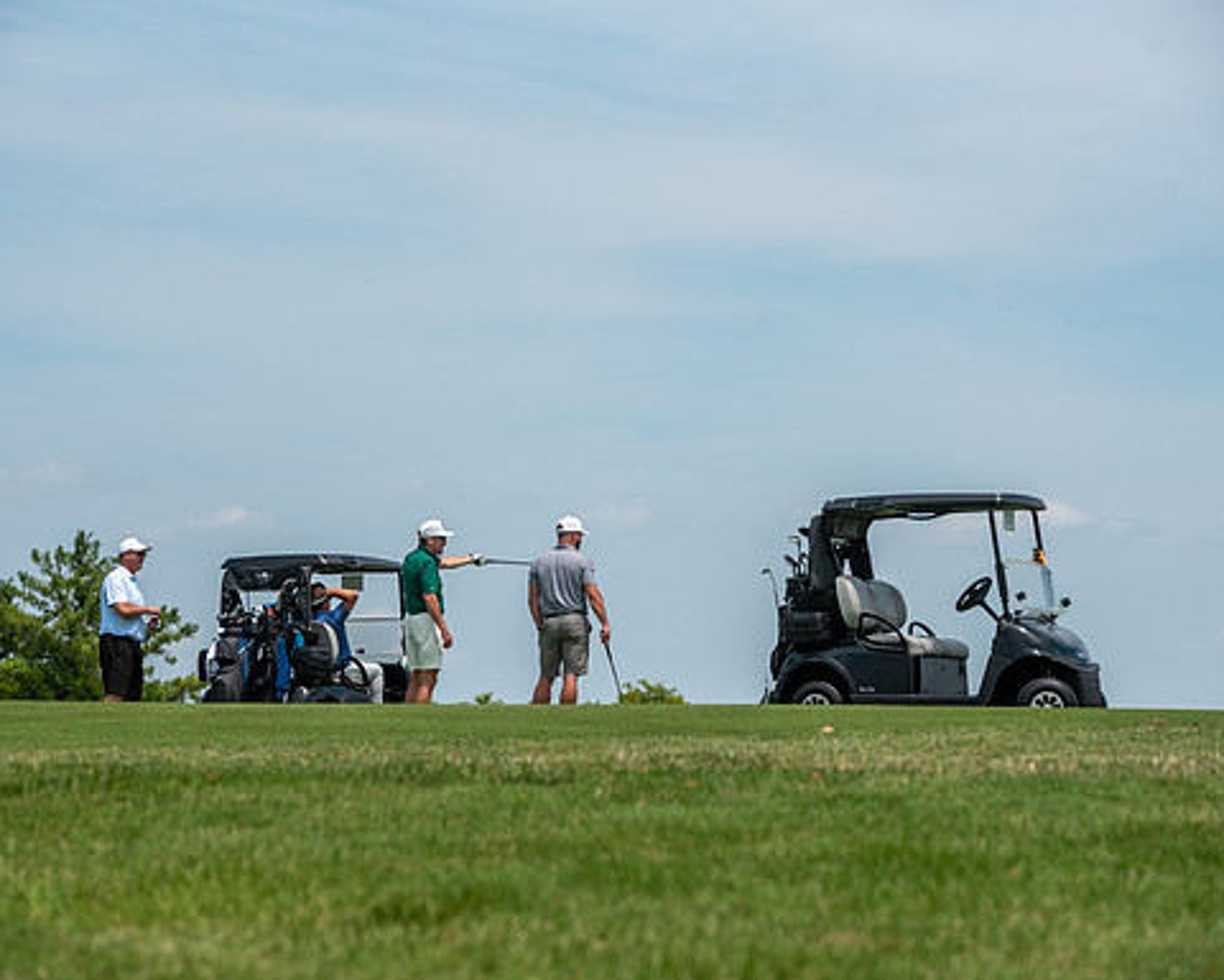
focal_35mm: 136
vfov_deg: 11.4
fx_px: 4927
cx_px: 574
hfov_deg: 14.2
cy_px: 491
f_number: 5
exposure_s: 1/2500
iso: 250
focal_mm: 120
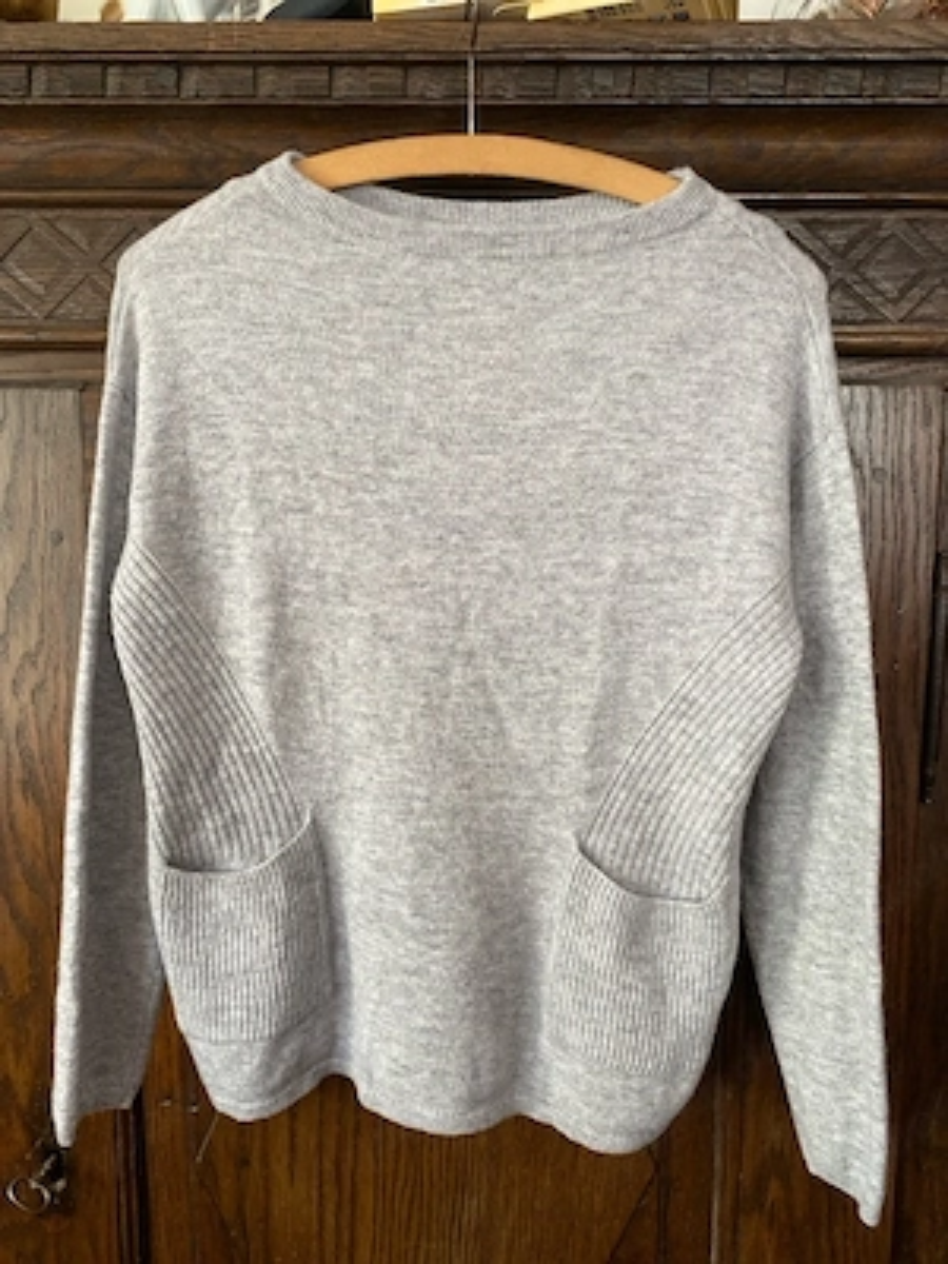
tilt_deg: -6.8
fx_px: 949
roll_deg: -1.2
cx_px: 474
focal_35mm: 26
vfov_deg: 67.3
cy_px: 632
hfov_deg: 53.1
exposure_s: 1/65
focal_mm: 4.25
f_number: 1.8
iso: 125
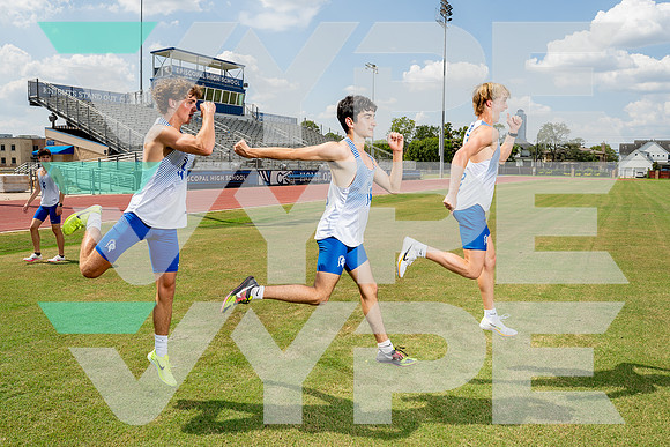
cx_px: 336
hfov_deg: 66.8
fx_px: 508
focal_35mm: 27
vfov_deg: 47.5
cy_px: 225
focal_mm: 25
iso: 100
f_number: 8
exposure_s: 1/250
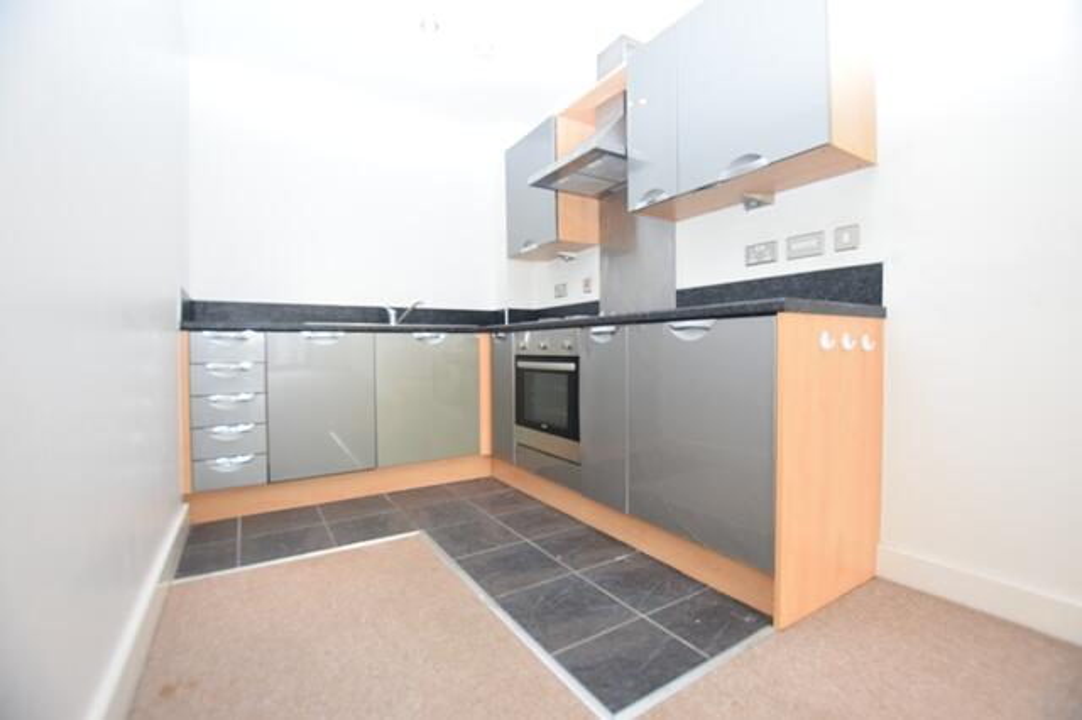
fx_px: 451
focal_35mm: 15
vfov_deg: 77.3
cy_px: 360
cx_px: 541
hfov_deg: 100.4
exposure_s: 1/60
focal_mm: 10
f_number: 4
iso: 800
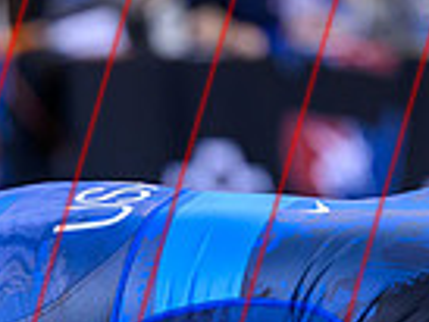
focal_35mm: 473
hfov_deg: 4.2
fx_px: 5867
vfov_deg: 3.1
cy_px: 554
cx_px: -163
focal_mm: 98
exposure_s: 1/800
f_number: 2.8
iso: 2500
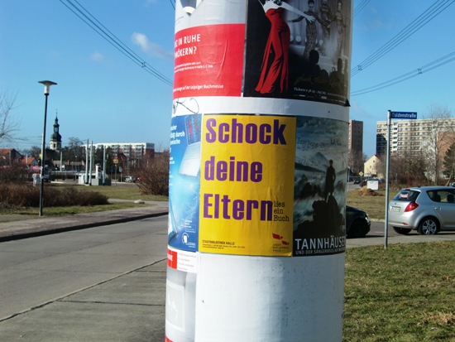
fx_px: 723
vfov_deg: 26.6
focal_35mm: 55
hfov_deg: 34.9
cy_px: 171
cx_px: 228
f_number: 9.7
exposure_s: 1/160
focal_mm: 9.8
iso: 64
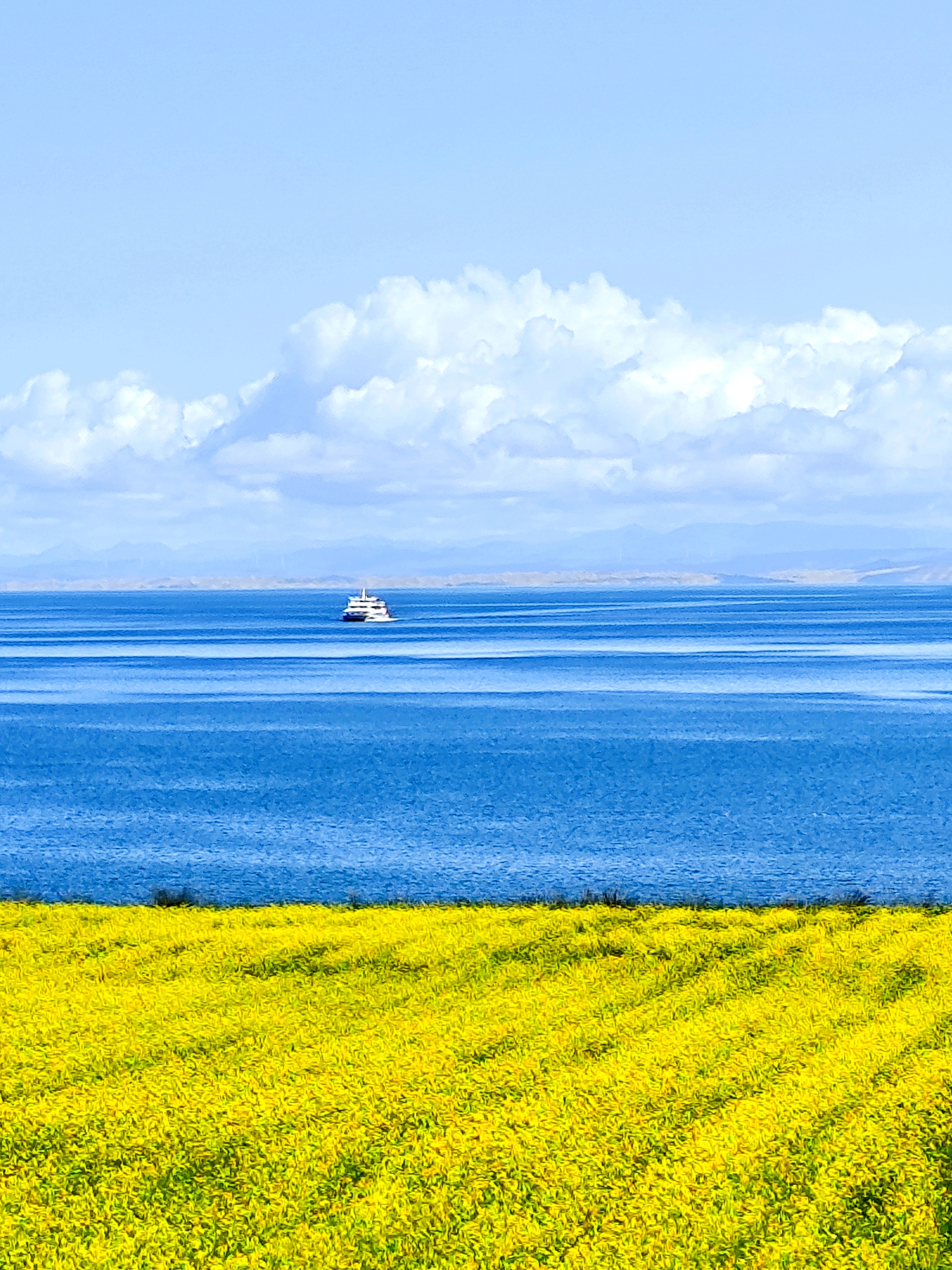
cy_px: 702
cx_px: 449
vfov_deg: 11.2
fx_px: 6490
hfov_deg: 8.4
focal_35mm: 177
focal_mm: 6.14
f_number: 1.65
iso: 50
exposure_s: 1/1122
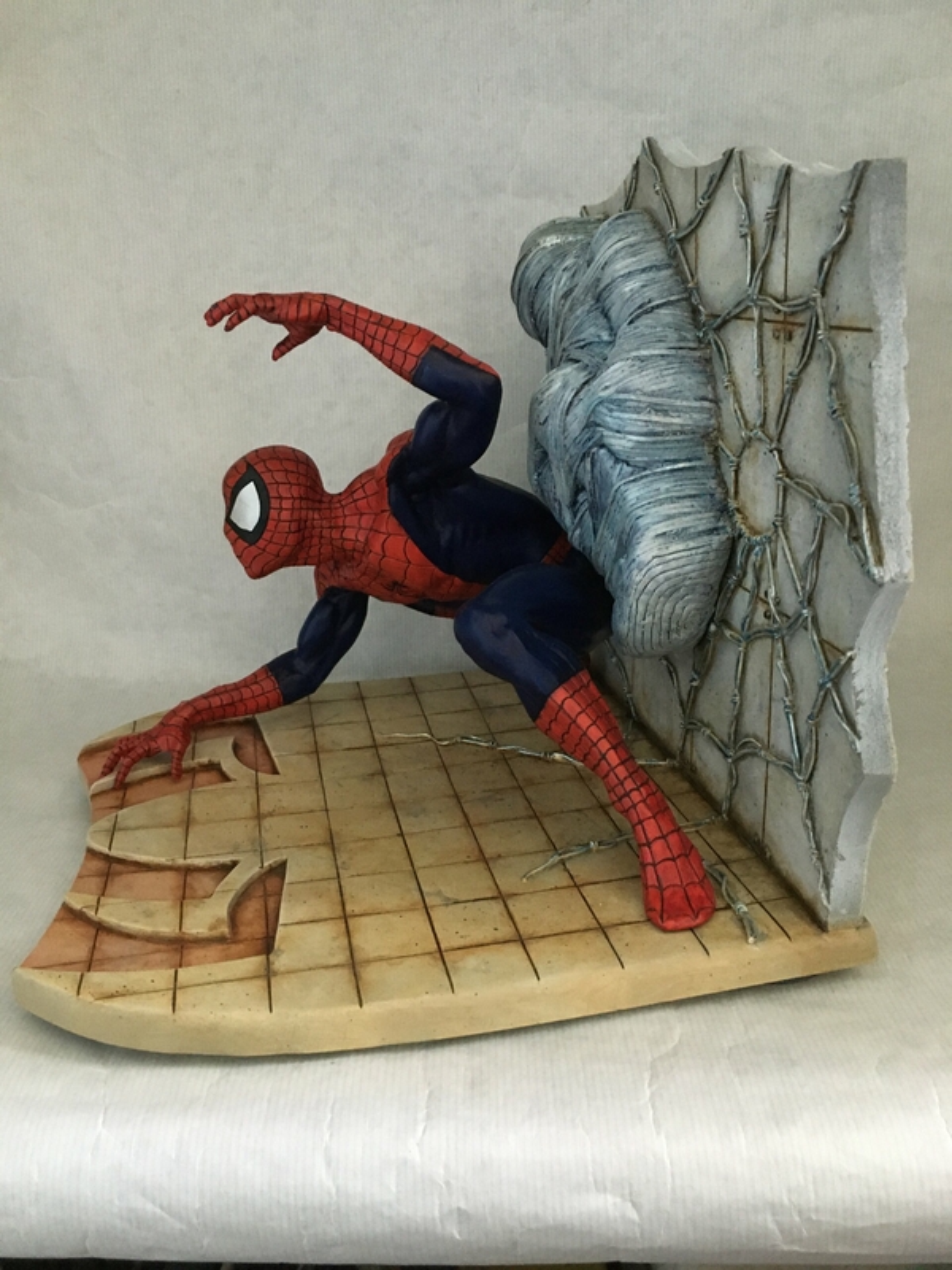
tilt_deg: -18.7
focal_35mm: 29
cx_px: 476
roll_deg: +1.6
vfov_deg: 61.7
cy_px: 635
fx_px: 1063
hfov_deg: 48.2
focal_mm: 4.15
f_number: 2.2
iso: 250
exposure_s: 1/17
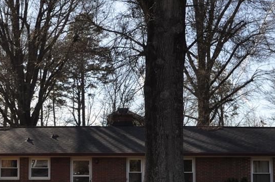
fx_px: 518
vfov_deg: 19.8
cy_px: 141
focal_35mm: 68
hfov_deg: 29.6
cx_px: 108
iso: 400
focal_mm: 24
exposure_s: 1/320
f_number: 9
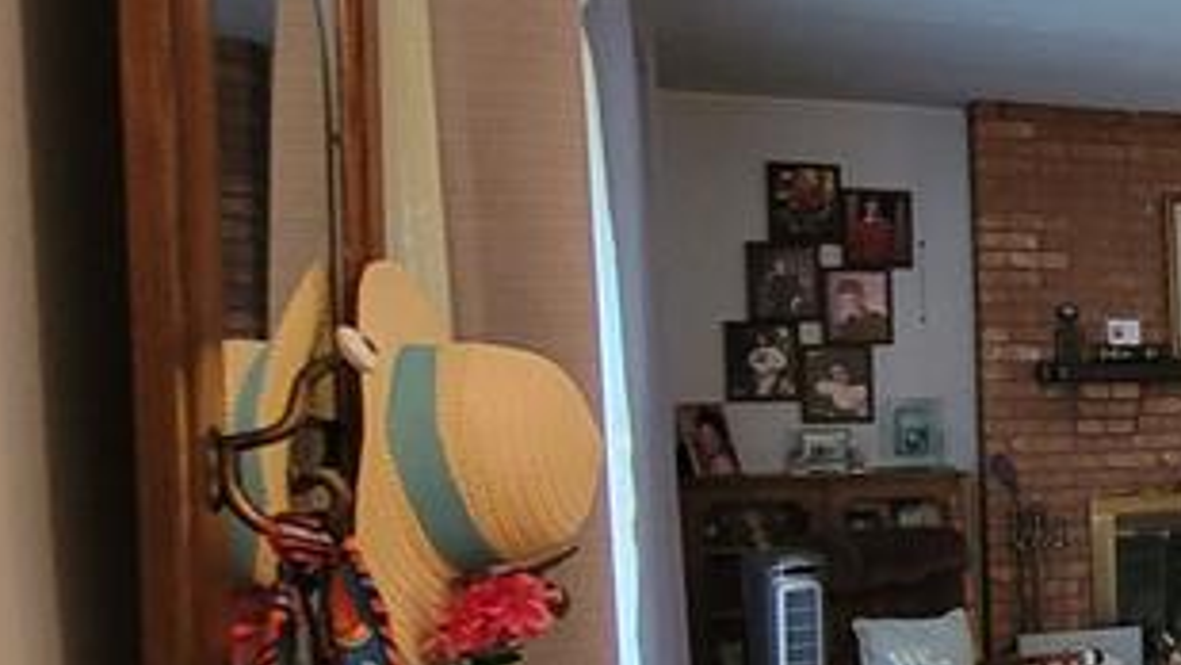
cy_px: 394
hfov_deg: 31.0
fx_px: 1472
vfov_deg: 25.4
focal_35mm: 47
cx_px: 1628
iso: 320
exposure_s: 1/40
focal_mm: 2.2
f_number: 2.2
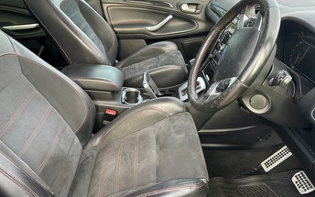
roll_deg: +0.6
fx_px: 240
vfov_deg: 44.5
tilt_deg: -30.1
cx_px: 159
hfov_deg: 66.5
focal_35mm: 28
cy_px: 97
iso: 80
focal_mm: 5.7
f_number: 1.5
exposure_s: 1/121
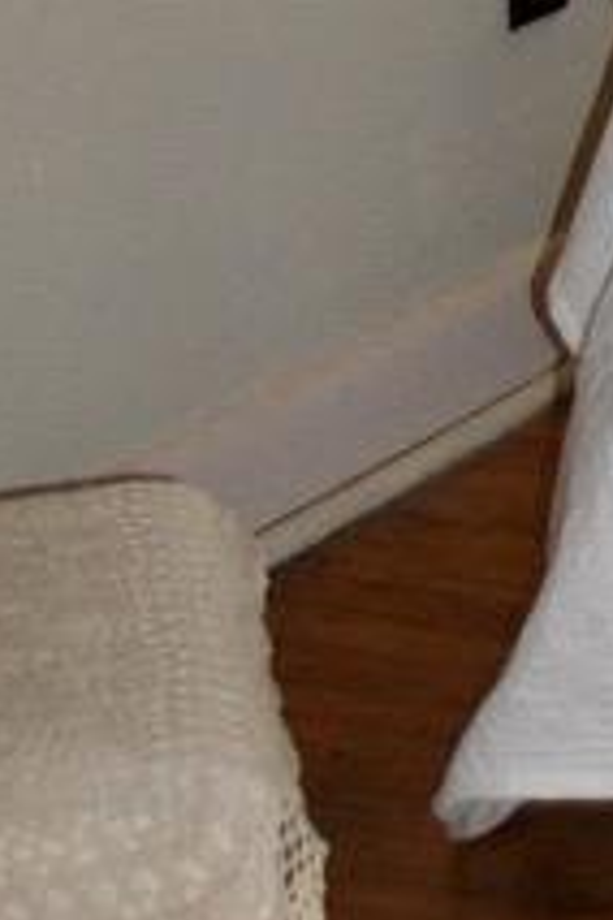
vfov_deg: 9.8
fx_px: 4980
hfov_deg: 6.4
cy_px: -907
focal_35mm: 195
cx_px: 1956
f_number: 3.5
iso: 200
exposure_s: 1/60
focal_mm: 18
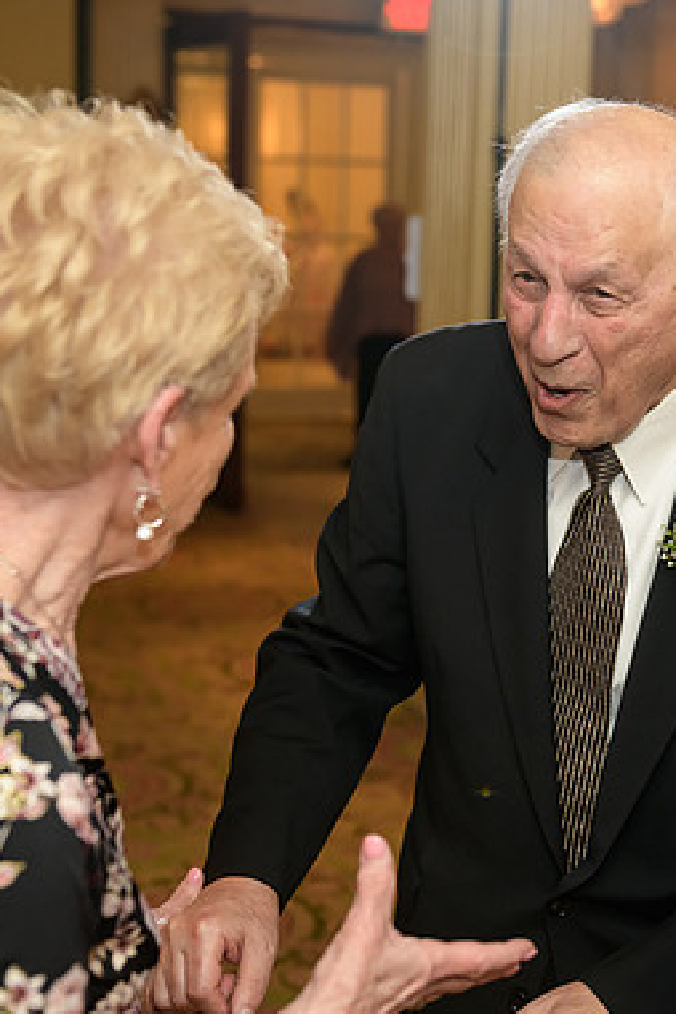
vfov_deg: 30.1
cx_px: 498
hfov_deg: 20.2
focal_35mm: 67
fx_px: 1887
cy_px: 507
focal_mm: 44
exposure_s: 1/125
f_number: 3.2
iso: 1000
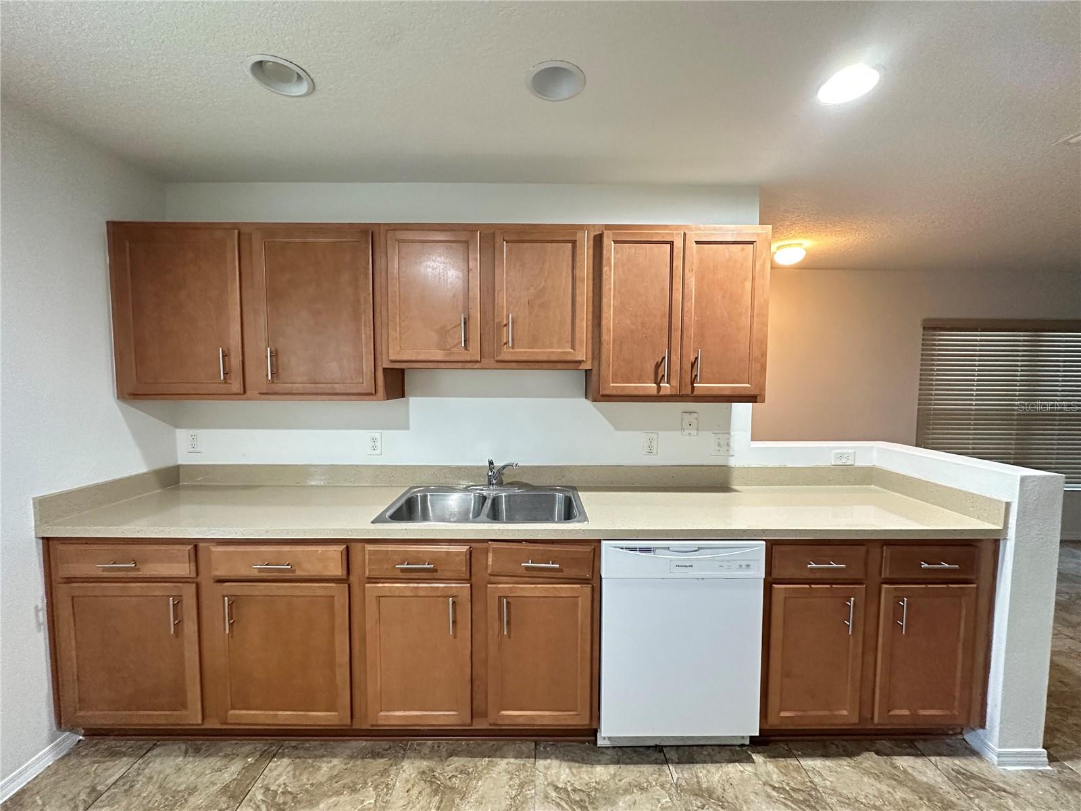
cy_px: 406
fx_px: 437
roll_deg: -0.4
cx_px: 540
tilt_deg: -3.4
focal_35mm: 14
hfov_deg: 102.1
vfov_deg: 85.7
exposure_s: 1/60
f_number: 2.2
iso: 800
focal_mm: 2.22
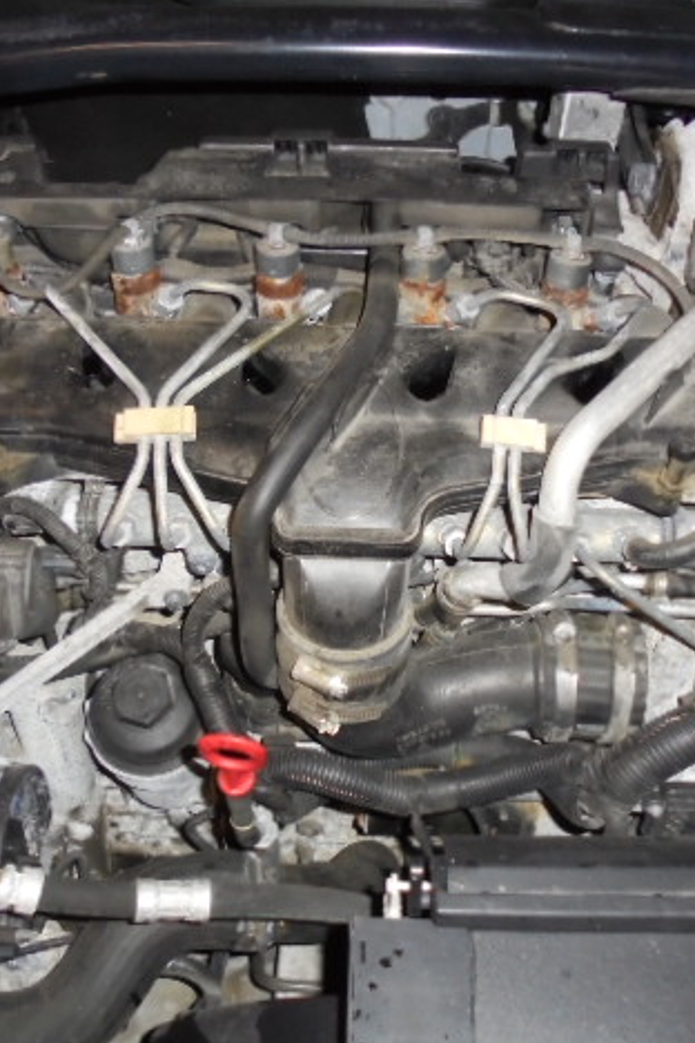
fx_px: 1071
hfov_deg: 35.9
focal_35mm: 37
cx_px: 356
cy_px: 528
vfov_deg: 51.9
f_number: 3.5
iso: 320
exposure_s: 1/30
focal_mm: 4.6
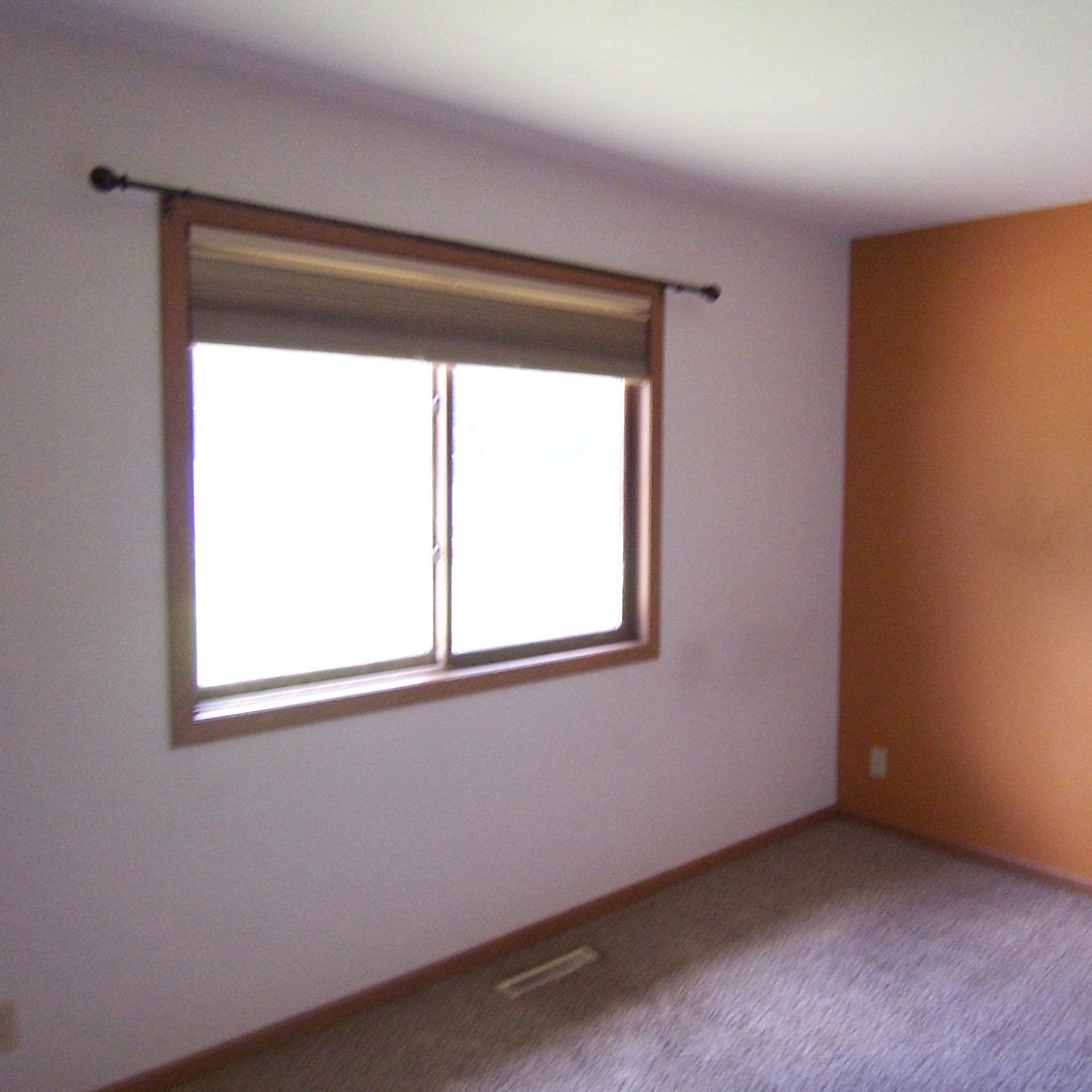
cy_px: 539
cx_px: 678
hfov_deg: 56.7
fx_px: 999
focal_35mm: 28
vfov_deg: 57.3
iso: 160
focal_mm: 3.8
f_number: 2.8
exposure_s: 1/30
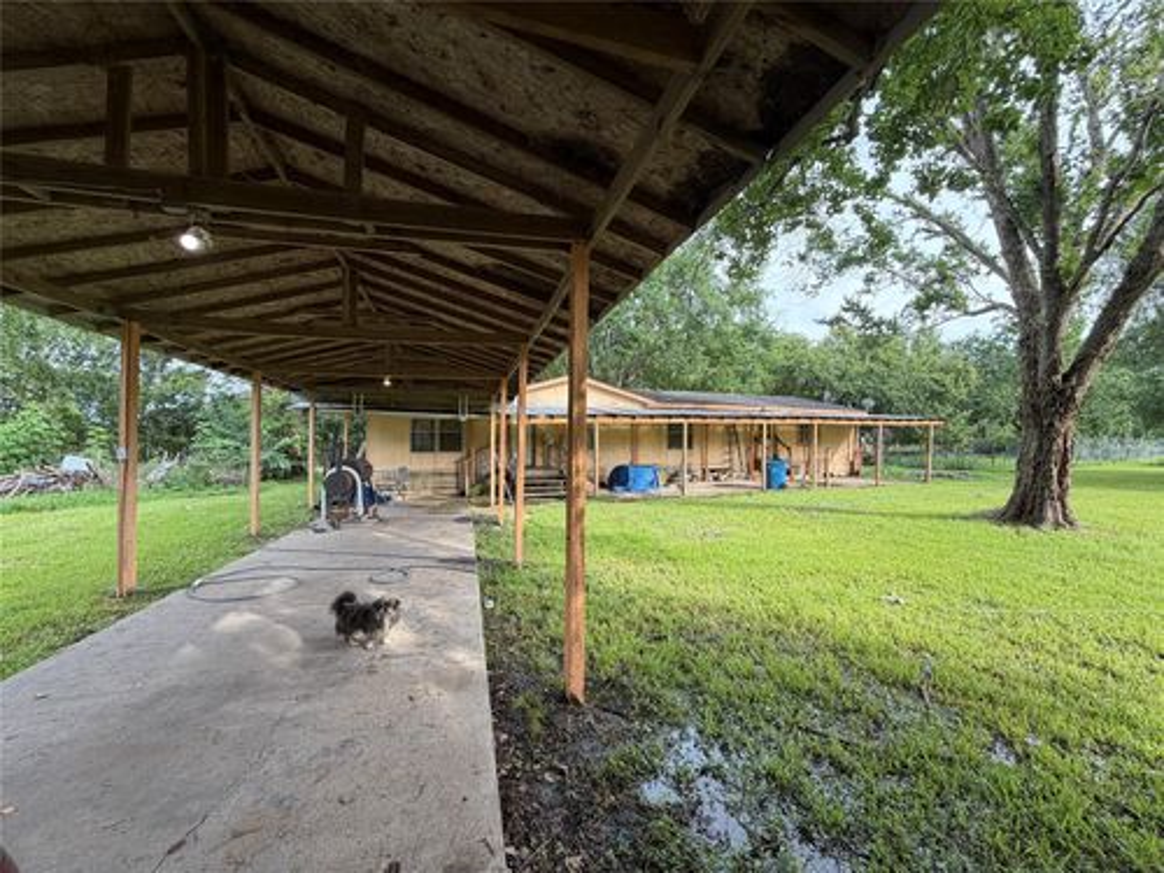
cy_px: 436
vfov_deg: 85.7
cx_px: 582
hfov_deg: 102.1
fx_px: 471
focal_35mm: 14
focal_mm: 2.22
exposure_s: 1/174
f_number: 2.2
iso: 50
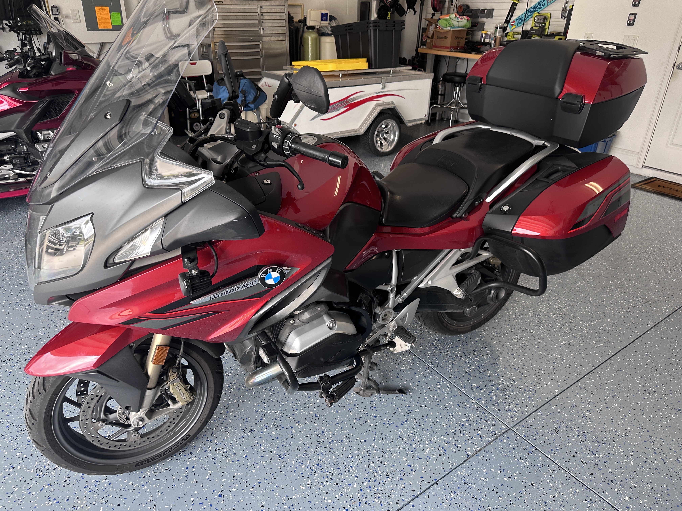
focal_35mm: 24
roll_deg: -2.1
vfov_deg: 56.8
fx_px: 473
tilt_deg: -27.3
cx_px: 341
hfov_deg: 71.6
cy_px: 256
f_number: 1.78
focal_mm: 6.86
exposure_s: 1/121
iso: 125
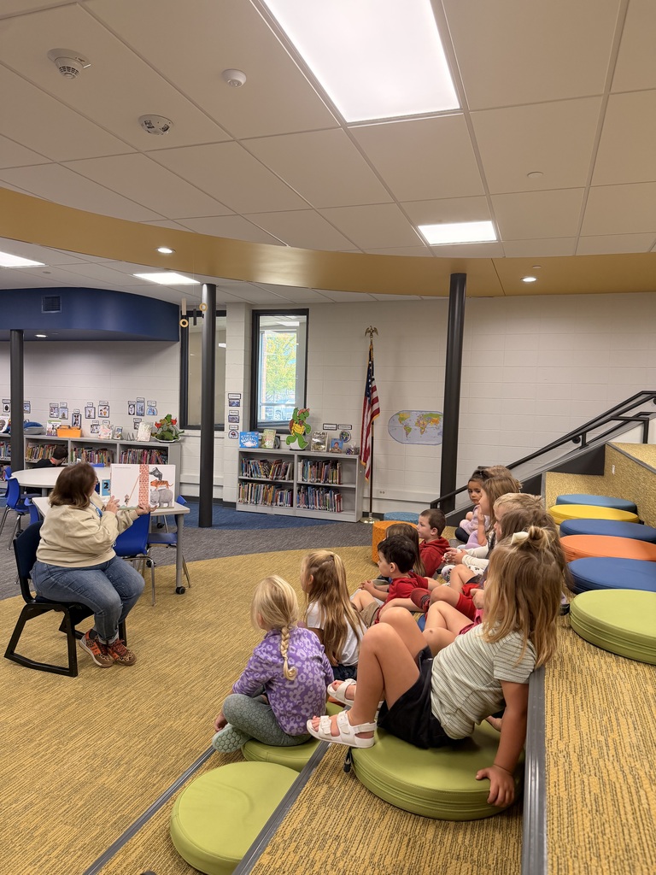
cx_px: 328
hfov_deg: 56.8
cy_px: 438
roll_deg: -2.0
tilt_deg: -4.5
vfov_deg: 71.6
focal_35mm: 24
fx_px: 606
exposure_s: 1/139
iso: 200
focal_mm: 6.76
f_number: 1.78
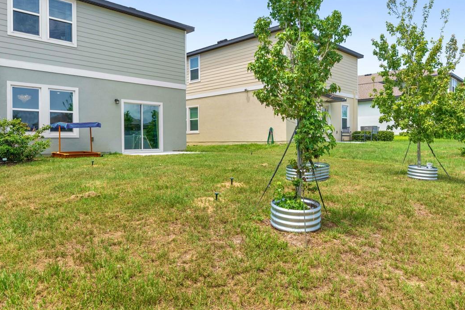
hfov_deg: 69.3
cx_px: 215
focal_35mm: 26
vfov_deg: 49.6
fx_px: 336
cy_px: 153
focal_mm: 17
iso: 200
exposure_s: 1/320
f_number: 8
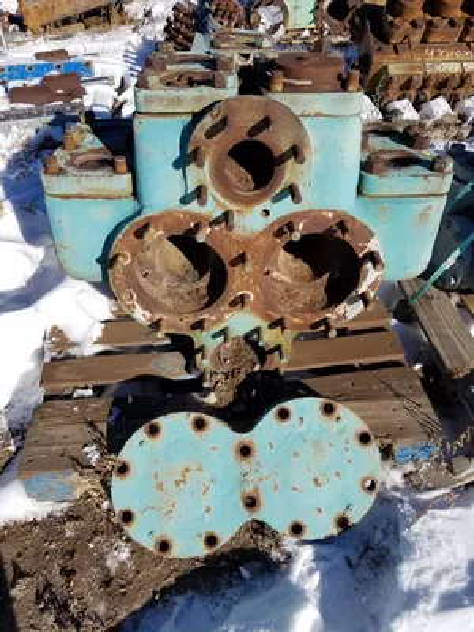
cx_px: 237
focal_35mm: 26
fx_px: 475
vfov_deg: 67.3
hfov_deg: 53.1
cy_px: 316
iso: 50
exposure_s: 1/3552
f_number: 1.7
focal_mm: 4.2
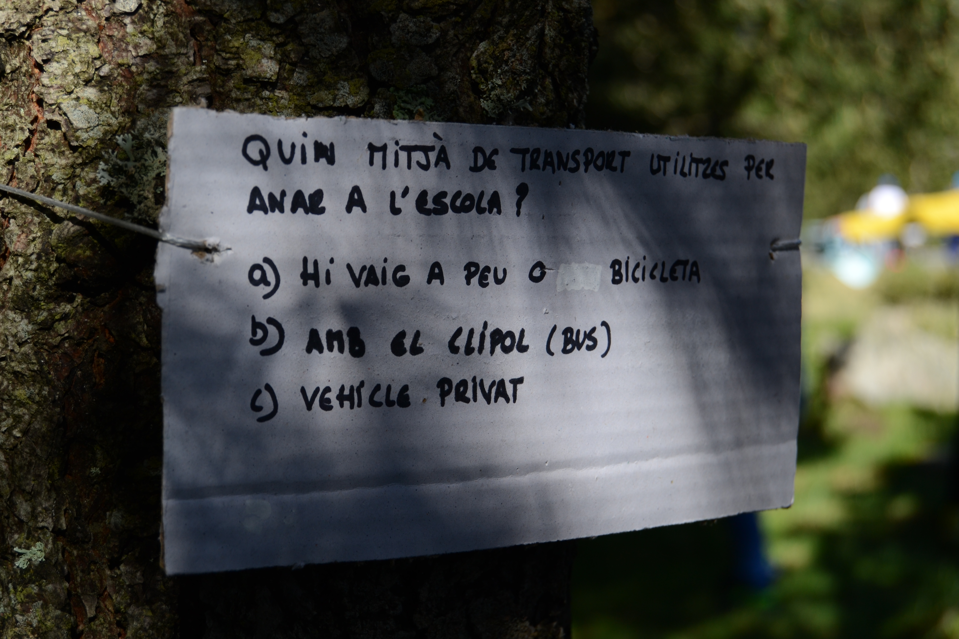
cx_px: 480
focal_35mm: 82
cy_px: 320
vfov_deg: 16.6
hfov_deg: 24.6
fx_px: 2198
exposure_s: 1/320
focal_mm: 55
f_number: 5.6
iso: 100
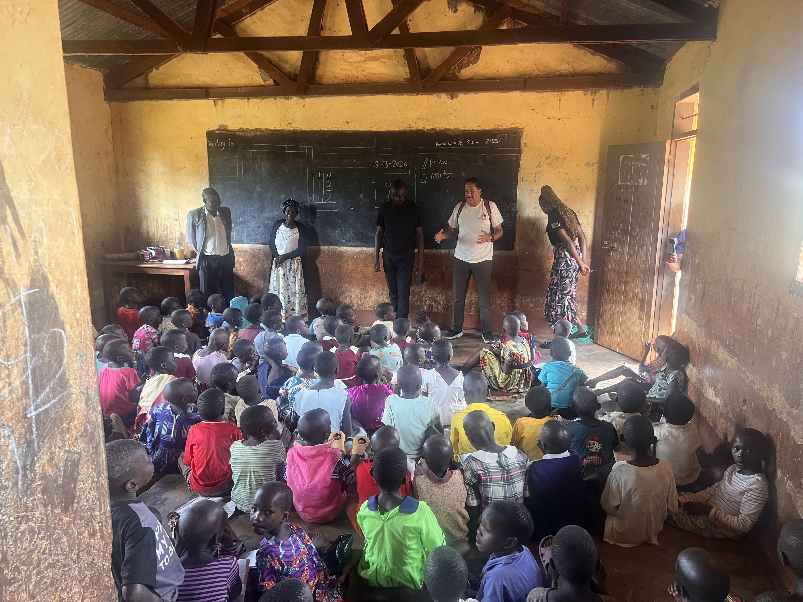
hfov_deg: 67.3
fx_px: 603
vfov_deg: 53.1
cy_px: 301
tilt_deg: -10.8
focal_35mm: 26
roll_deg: -0.1
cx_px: 402
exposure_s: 1/60
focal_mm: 5.7
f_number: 1.5
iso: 250
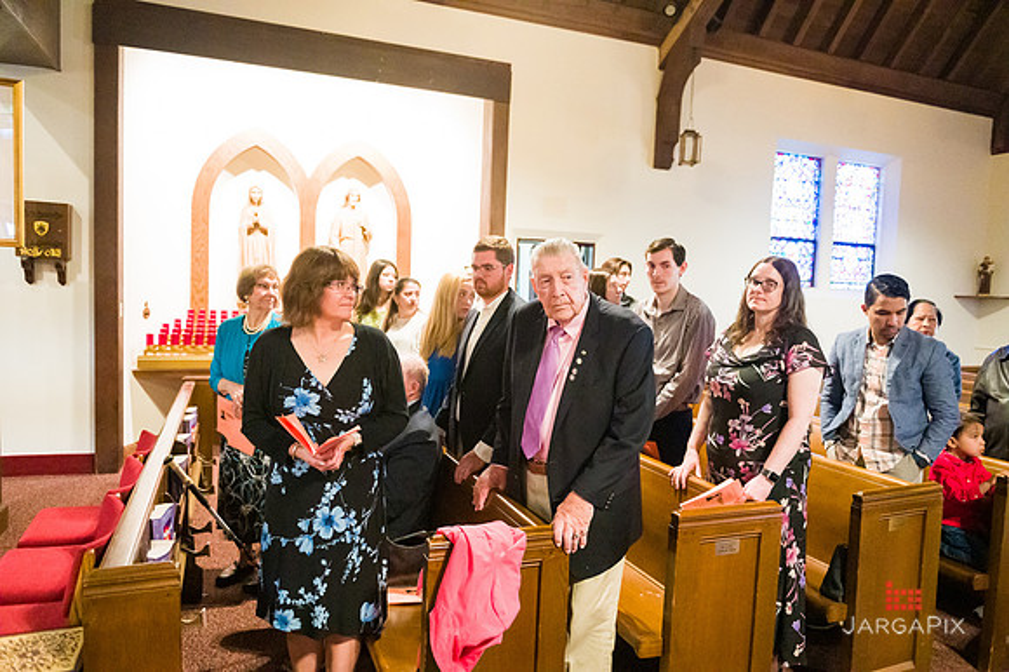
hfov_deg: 73.8
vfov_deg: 53.1
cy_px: 336
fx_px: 672
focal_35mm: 24
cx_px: 504
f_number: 3.2
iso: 12800
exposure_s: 1/200
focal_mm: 24
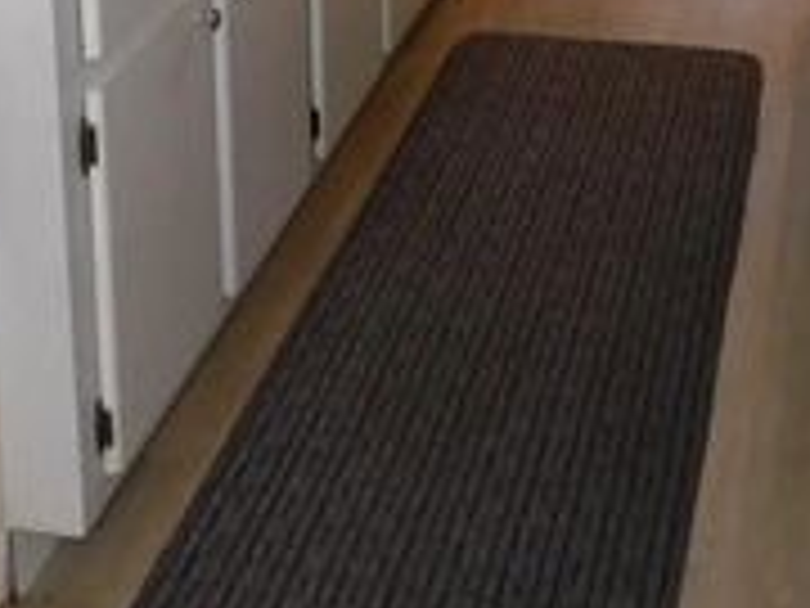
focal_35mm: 82
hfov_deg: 23.8
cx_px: 504
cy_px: -387
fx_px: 1919
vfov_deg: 16.0
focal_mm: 4
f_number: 3
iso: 200
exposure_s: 1/30
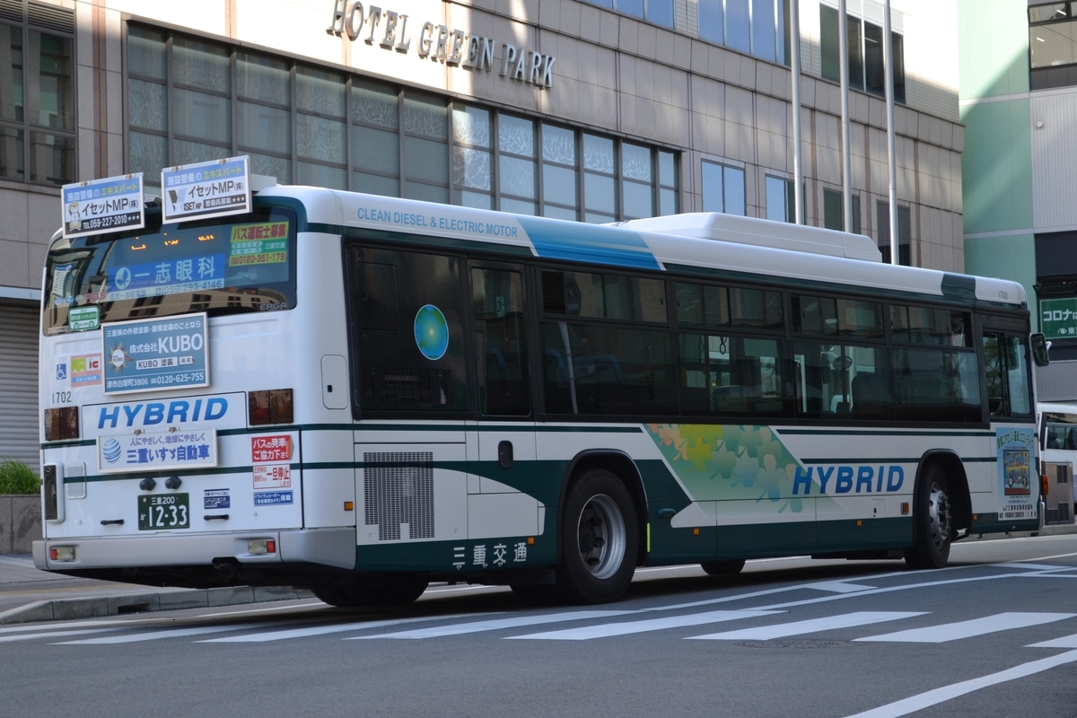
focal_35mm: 72
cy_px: 359
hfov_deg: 28.1
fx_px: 2154
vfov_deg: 18.9
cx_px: 538
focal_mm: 48
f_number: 5.3
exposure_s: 1/500
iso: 400
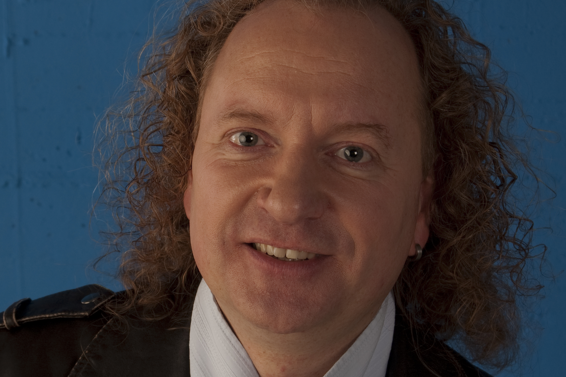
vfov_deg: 12.3
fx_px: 1756
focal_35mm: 112
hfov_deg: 18.3
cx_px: 221
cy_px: 216
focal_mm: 55
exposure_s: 1/125
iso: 200
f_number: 11
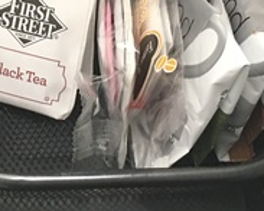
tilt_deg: -37.9
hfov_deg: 17.5
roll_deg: +1.8
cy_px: -72
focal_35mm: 107
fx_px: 835
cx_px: -7
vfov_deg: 13.8
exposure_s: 1/8
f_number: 2.2
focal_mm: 4.15
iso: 80
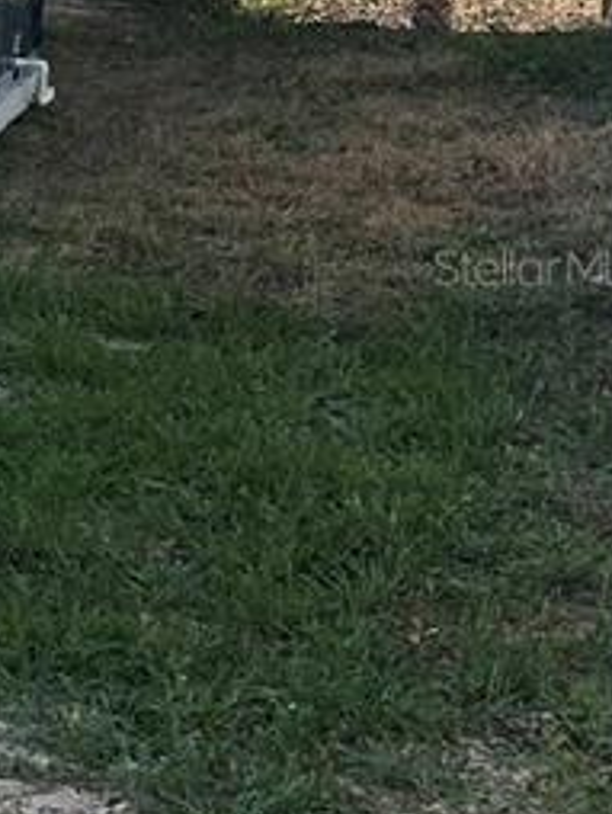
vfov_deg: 16.6
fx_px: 2777
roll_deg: +0.5
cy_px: 266
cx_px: -782
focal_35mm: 118
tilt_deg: -12.1
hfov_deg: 10.9
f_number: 1.6
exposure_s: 1/1420
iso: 32
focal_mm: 5.1
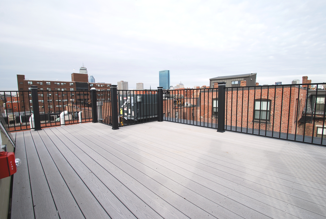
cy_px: 110
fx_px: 136
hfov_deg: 100.3
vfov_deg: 77.6
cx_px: 163
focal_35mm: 15
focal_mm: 10
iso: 100
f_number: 7.1
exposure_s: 1/200
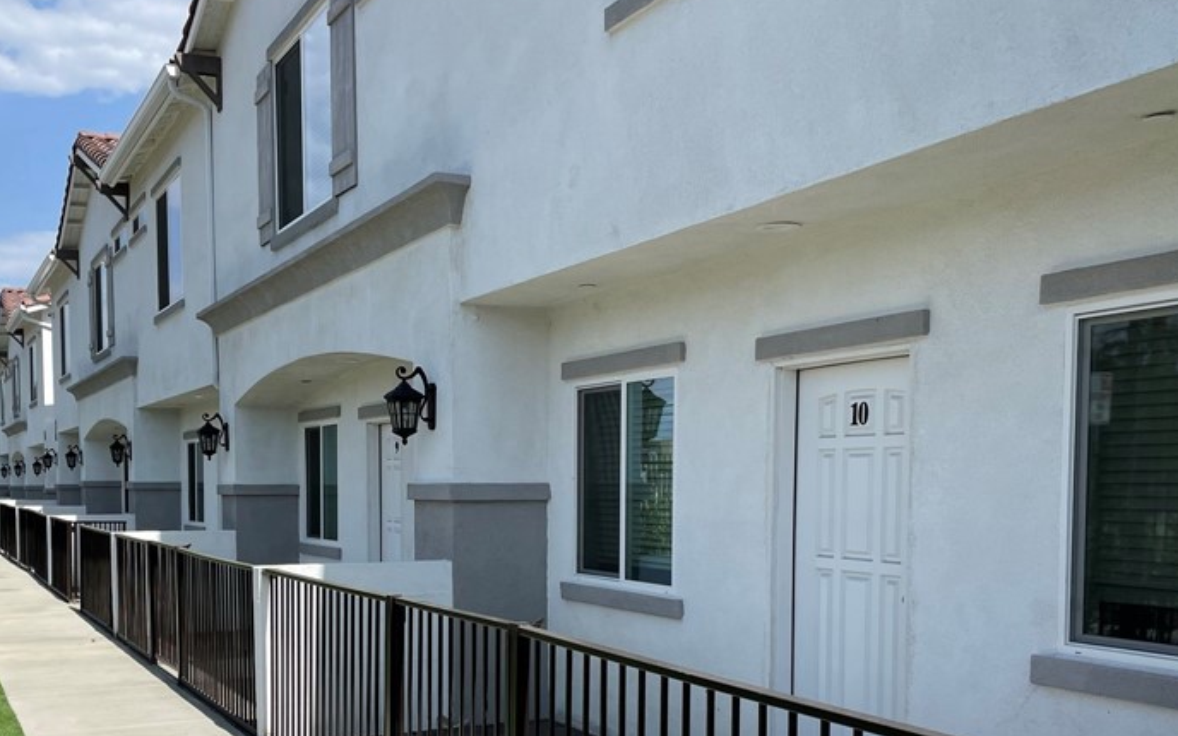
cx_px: 490
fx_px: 1316
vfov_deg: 30.6
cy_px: 577
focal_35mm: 41
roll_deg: +0.8
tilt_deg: -2.9
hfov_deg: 48.0
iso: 32
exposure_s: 1/4132
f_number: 1.6
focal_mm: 4.2
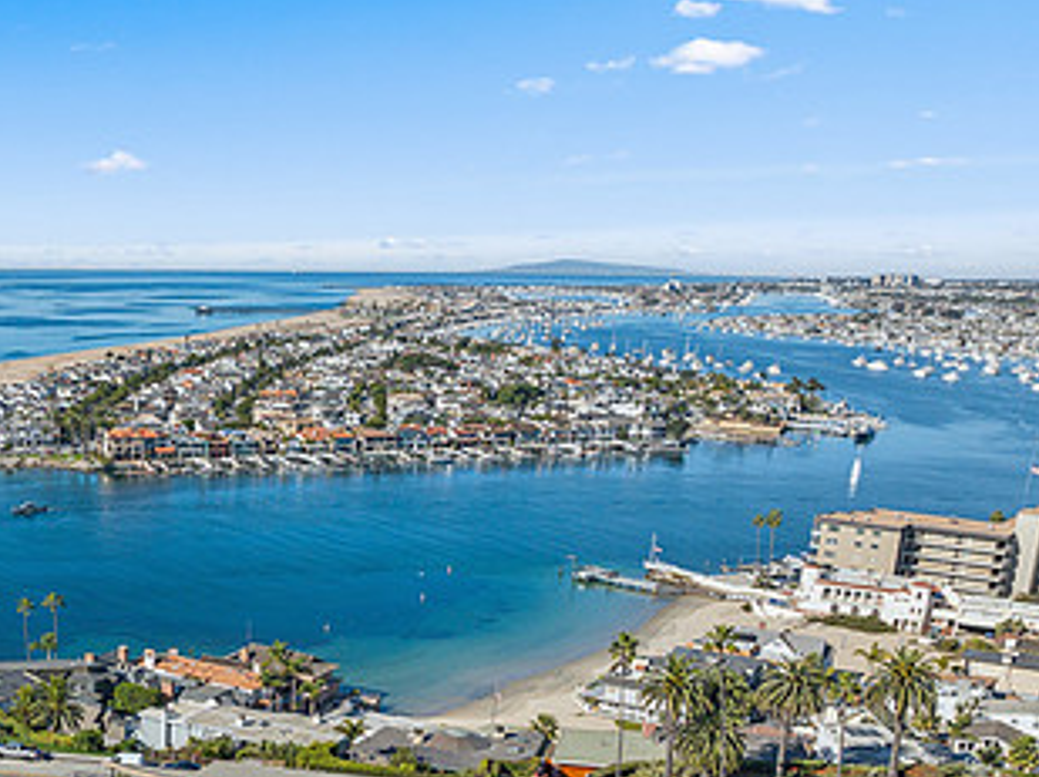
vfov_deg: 30.7
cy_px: 696
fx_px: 1349
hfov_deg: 38.8
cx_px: 77
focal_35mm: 45
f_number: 2.8
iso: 130
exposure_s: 1/1600
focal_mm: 12.3
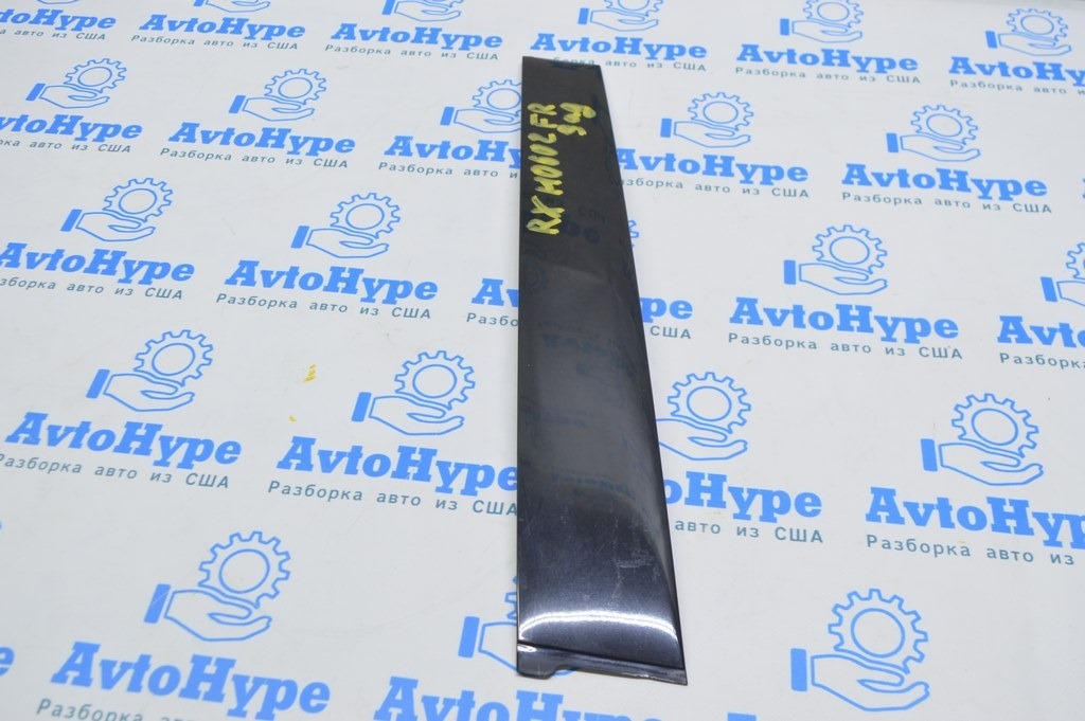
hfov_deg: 53.2
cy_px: 360
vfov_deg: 36.8
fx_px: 1084
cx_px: 542
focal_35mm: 36
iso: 400
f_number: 5.6
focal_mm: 24
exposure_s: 1/20
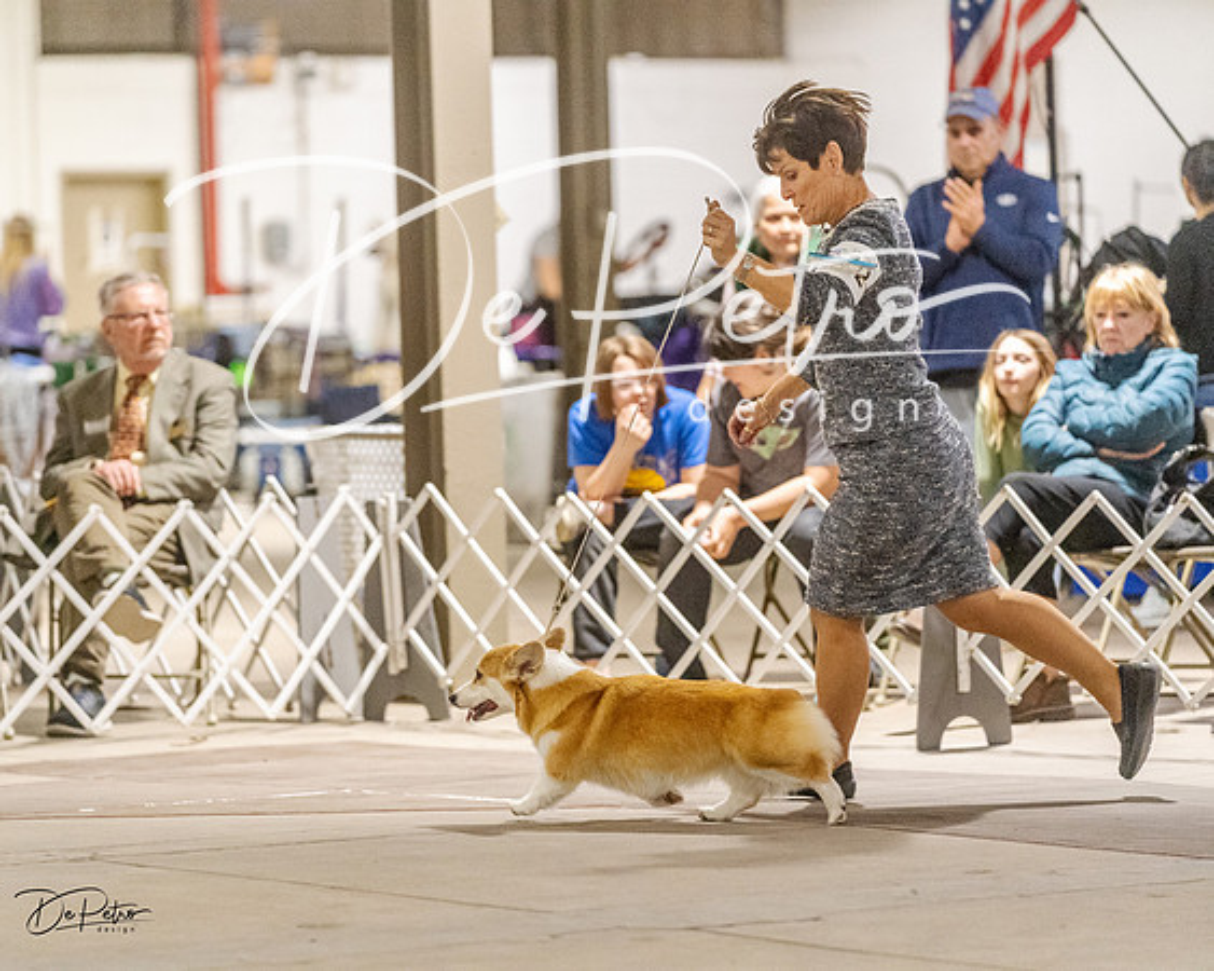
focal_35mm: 173
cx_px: 526
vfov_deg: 8.9
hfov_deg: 11.1
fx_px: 6229
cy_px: 486
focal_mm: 154
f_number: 3.2
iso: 6400
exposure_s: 1/400
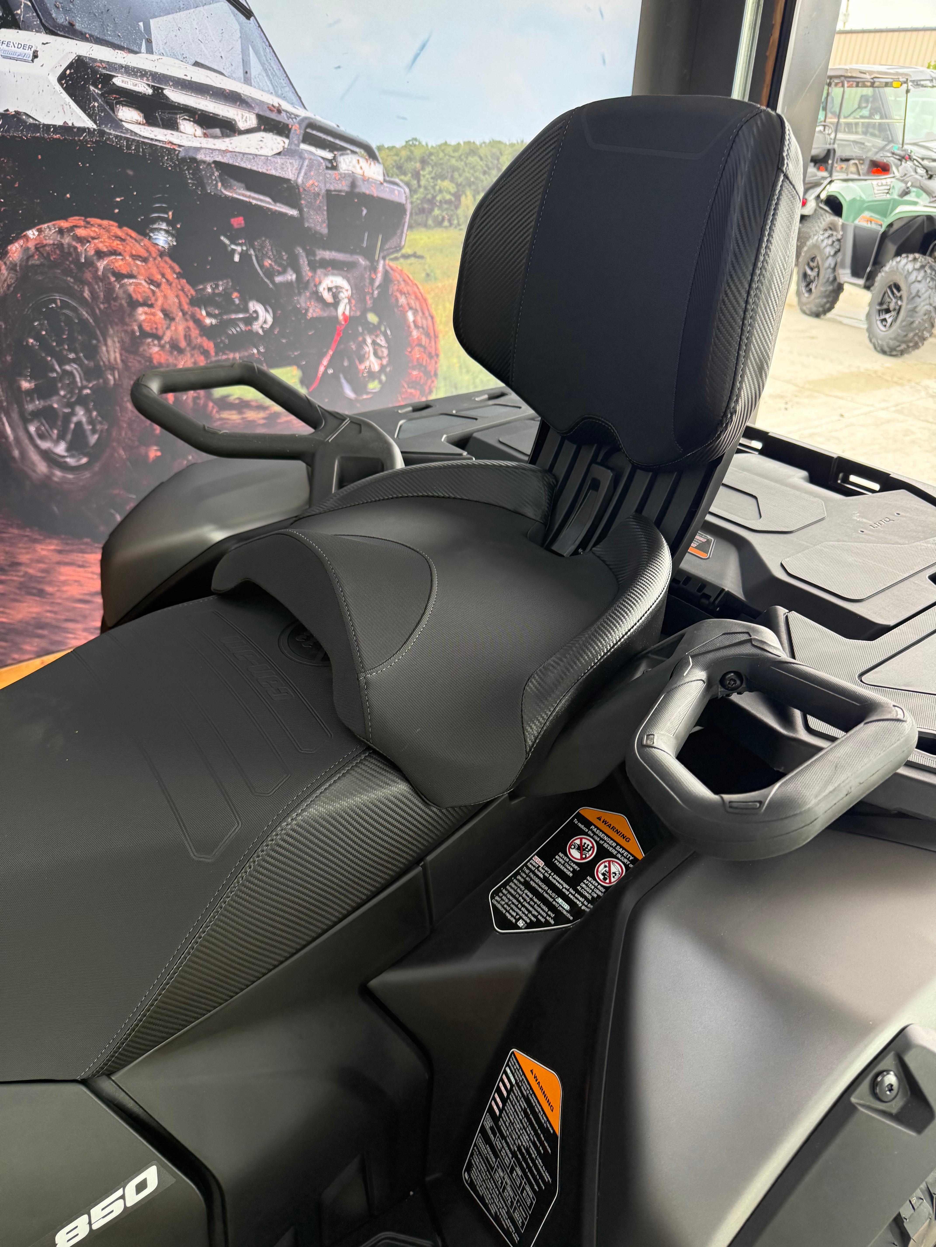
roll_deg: -4.6
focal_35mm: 24
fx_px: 865
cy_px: 624
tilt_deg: -30.2
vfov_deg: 71.6
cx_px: 468
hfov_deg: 56.8
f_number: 1.78
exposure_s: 1/124
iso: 200
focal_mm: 6.76
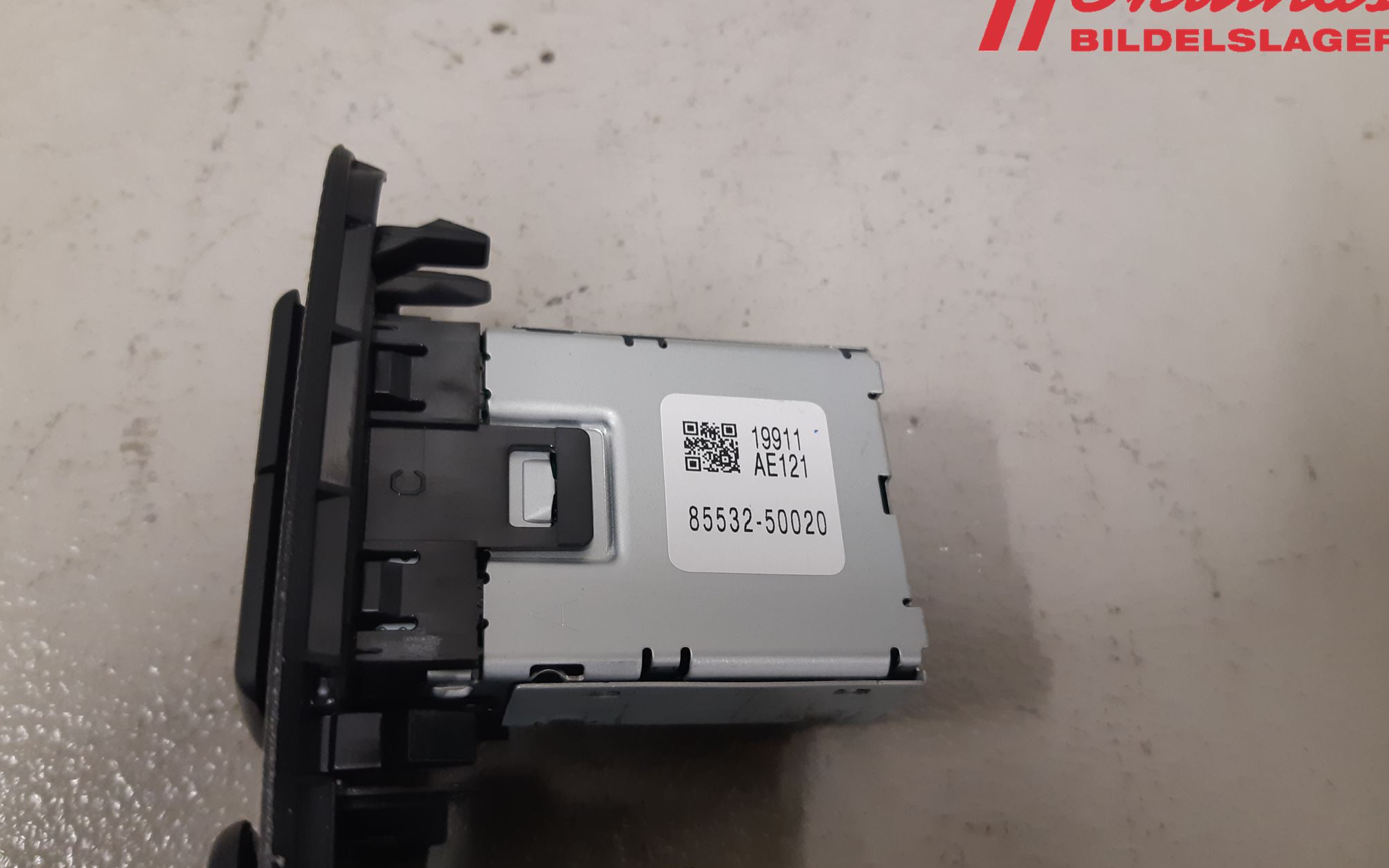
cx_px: 696
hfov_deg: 66.5
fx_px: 1060
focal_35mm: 28
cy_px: 464
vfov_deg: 44.5
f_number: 1.7
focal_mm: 3.93
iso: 200
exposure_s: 1/50
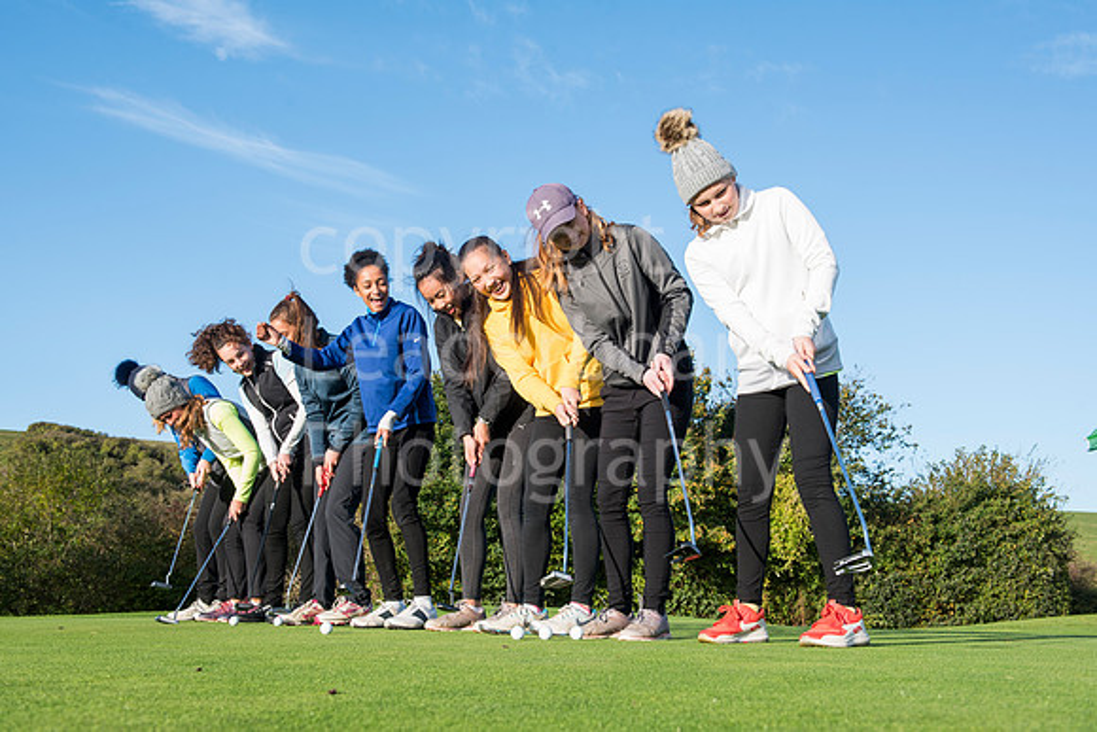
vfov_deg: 35.1
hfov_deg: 50.7
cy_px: 366
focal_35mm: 38
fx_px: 1158
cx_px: 548
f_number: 7.1
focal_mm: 38
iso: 200
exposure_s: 1/200
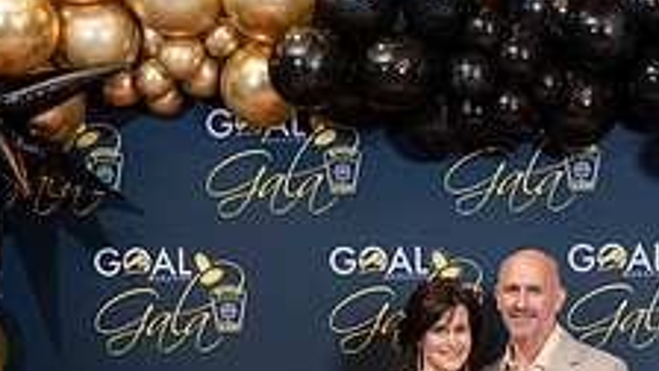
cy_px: 393
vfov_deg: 13.5
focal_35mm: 88
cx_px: 480
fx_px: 1538
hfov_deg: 24.0
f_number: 2.8
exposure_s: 1/200
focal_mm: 31.5
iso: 1000
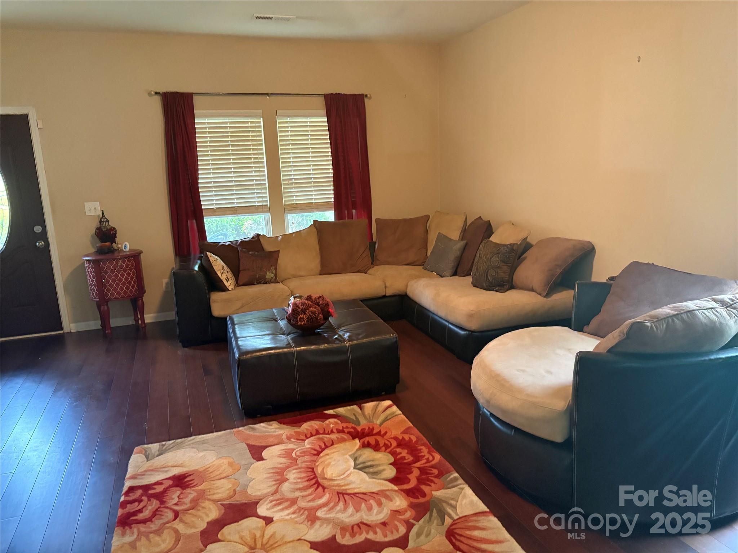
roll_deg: +3.1
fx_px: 554
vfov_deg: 53.1
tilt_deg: -11.5
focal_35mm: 26
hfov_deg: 67.3
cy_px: 276
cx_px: 369
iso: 500
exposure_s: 1/30
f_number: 1.6
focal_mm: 5.96
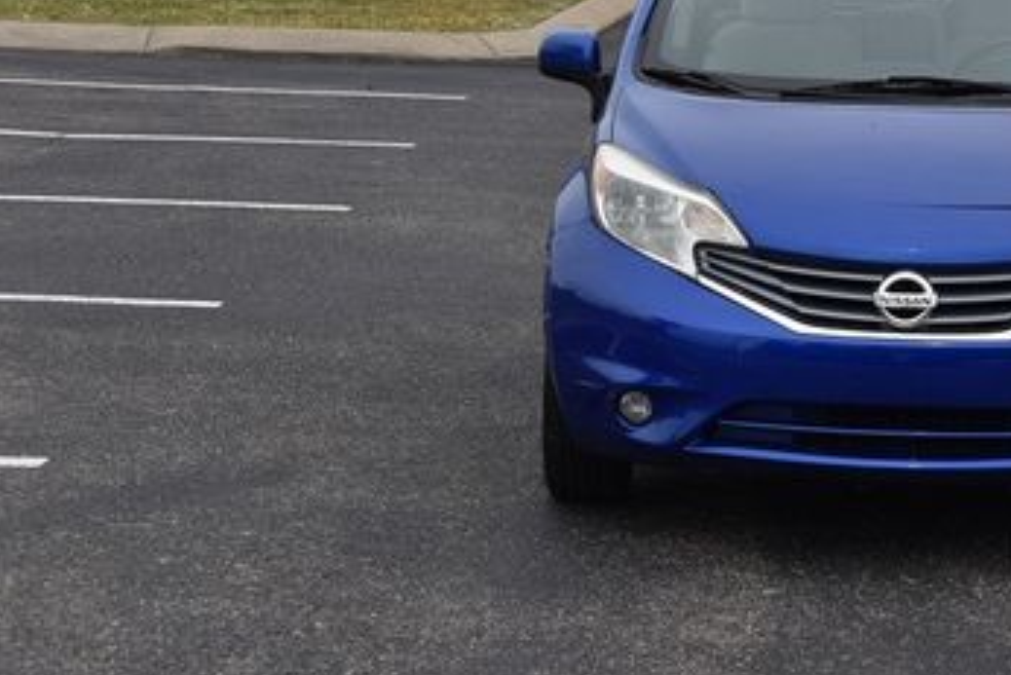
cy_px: 104
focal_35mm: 111
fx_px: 3118
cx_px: 909
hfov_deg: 18.1
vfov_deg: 12.3
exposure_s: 1/250
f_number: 8
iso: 100
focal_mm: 40
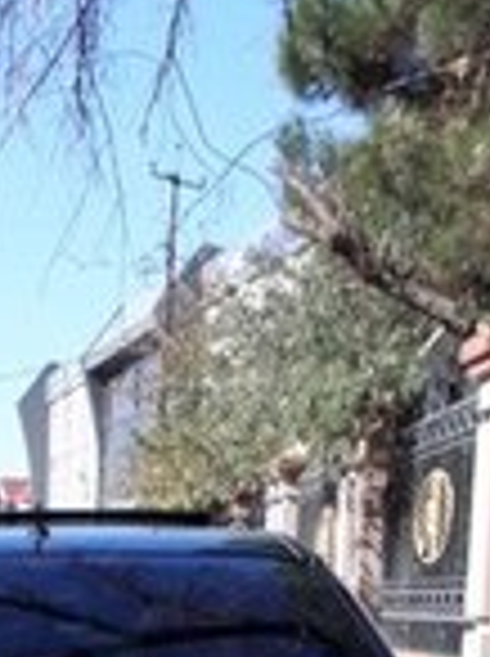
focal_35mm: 92
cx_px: -13
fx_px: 1741
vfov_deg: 18.9
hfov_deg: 15.7
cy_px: 972
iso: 40
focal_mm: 3.6
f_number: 1.9
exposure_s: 1/782
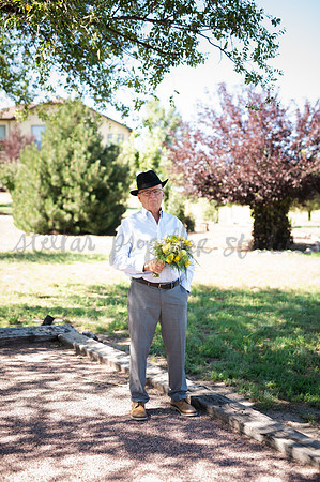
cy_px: 241
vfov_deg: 39.6
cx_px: 160
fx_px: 668
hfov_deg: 26.9
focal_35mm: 50
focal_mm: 50
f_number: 2.2
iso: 100
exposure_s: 1/250
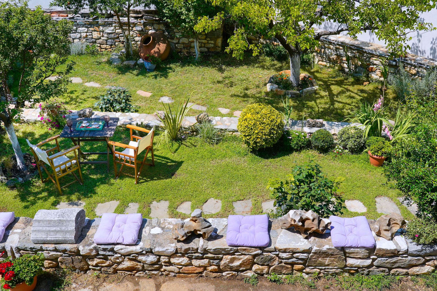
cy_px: 146
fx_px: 437
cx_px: 218
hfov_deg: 53.1
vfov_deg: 36.9
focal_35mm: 36
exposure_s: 1/320
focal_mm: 24
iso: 125
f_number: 10
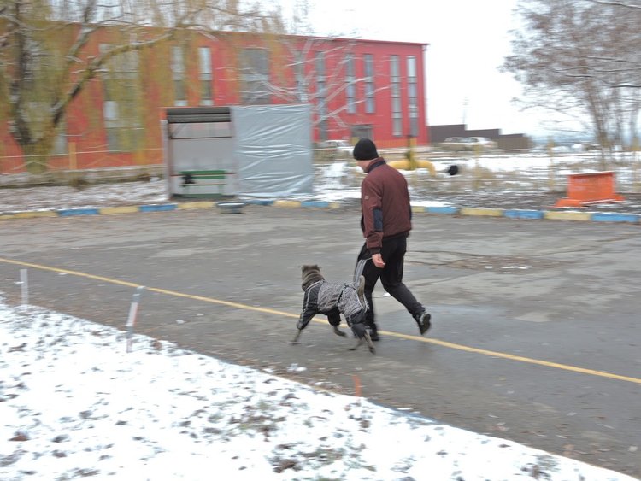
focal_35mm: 50
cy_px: 240
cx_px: 320
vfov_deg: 29.1
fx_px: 926
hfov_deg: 38.2
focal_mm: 9
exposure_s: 1/50
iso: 100
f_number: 4
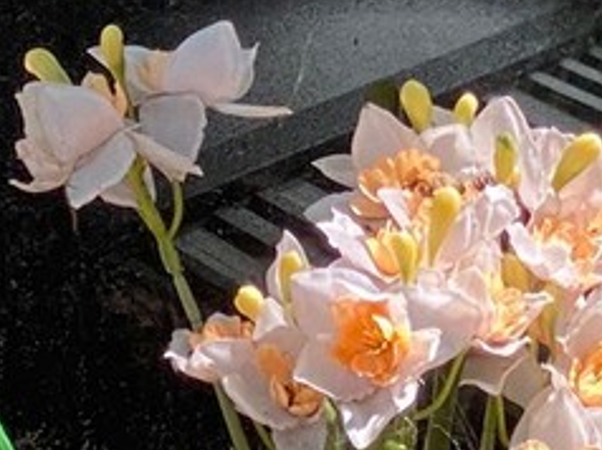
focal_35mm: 315
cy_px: -508
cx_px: 319
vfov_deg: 4.6
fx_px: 5473
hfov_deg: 6.3
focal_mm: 6
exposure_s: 1/121
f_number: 2
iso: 40
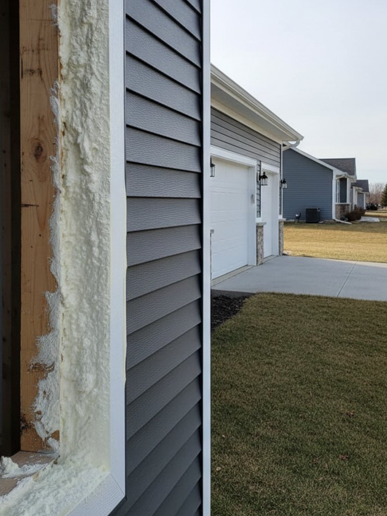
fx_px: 477
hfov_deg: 44.1
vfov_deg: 56.5
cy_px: 214
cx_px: 206
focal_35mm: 32
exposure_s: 1/1313
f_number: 1.78
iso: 273
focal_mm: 6.8
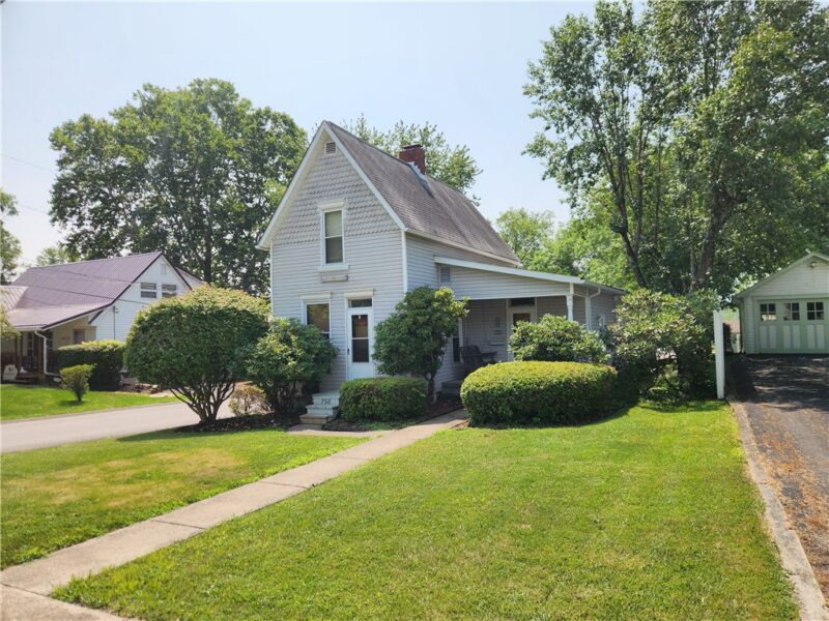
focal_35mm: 23
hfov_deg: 73.9
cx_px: 414
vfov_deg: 58.9
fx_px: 551
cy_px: 310
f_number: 1.8
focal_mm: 5.4
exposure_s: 1/1915
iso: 20
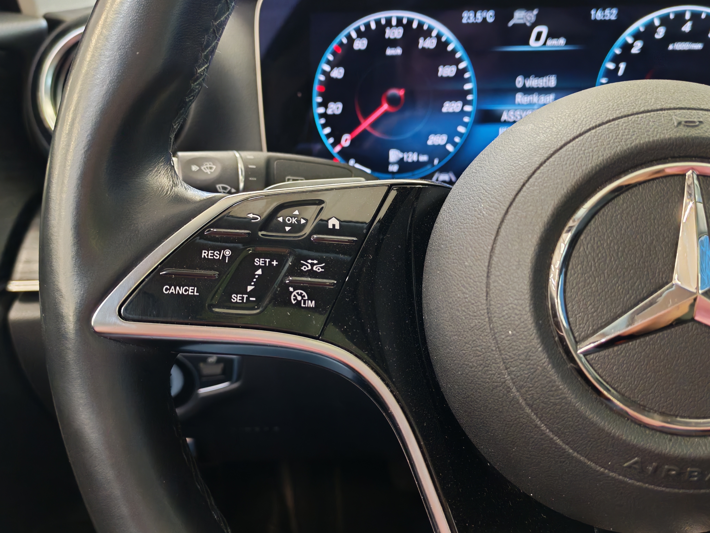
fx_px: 656
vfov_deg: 44.2
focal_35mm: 32
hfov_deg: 56.8
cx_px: 355
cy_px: 266
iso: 1600
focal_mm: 6.12
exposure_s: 1/50
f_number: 1.9
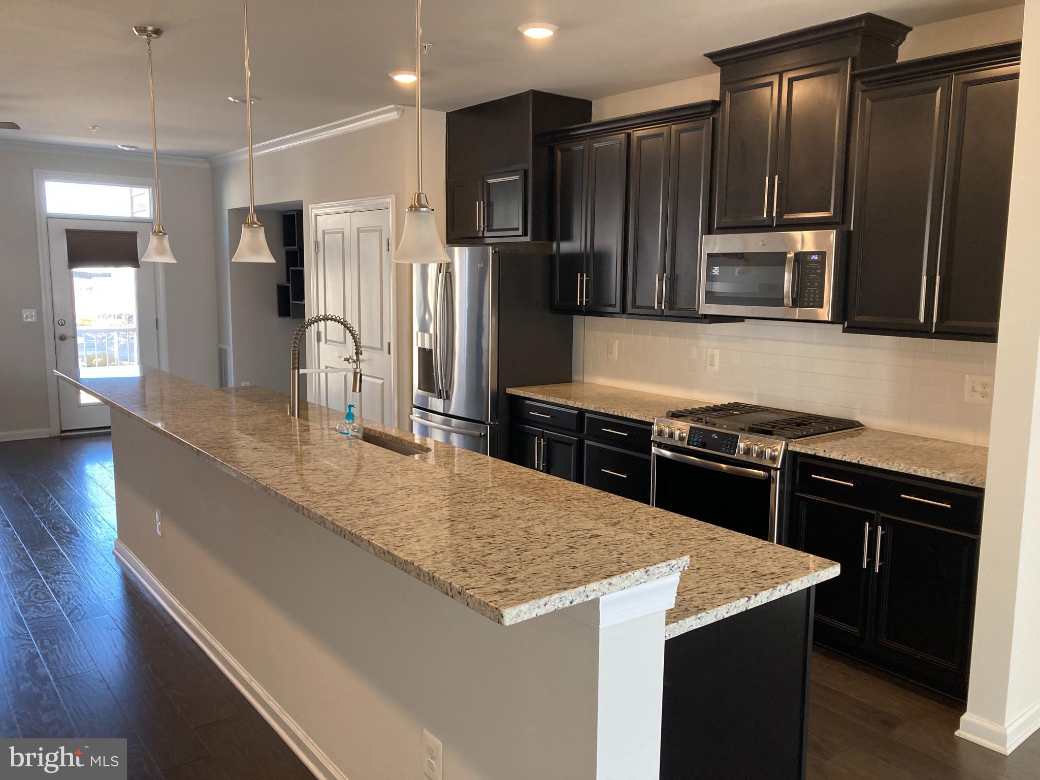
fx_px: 841
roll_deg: -0.5
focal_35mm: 28
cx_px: 520
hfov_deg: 63.4
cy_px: 390
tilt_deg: -7.3
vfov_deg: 49.7
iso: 100
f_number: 1.8
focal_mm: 3.99
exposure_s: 1/60
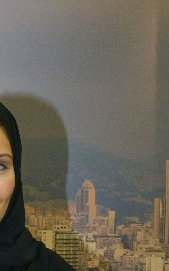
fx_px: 943
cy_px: 270
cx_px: -40
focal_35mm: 128
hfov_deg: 10.1
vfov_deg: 16.0
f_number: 4.5
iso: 1250
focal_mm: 52
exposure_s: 1/125
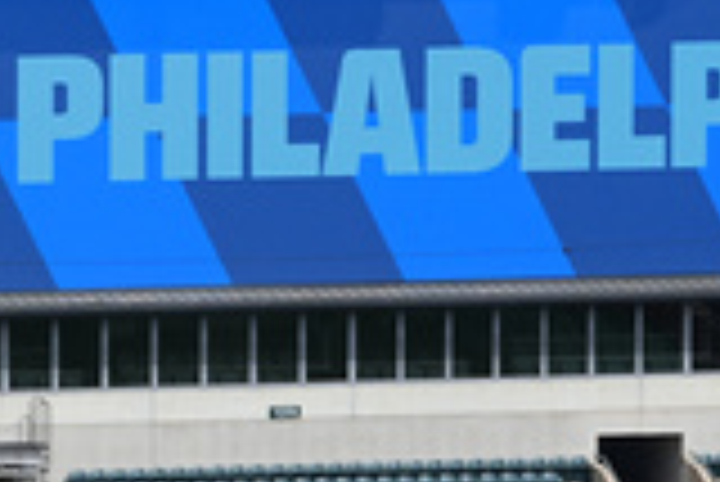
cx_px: -338
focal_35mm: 448
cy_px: -126
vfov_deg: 3.1
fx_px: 8968
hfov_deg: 4.6
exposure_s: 1/125
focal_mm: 70
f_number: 13
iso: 125
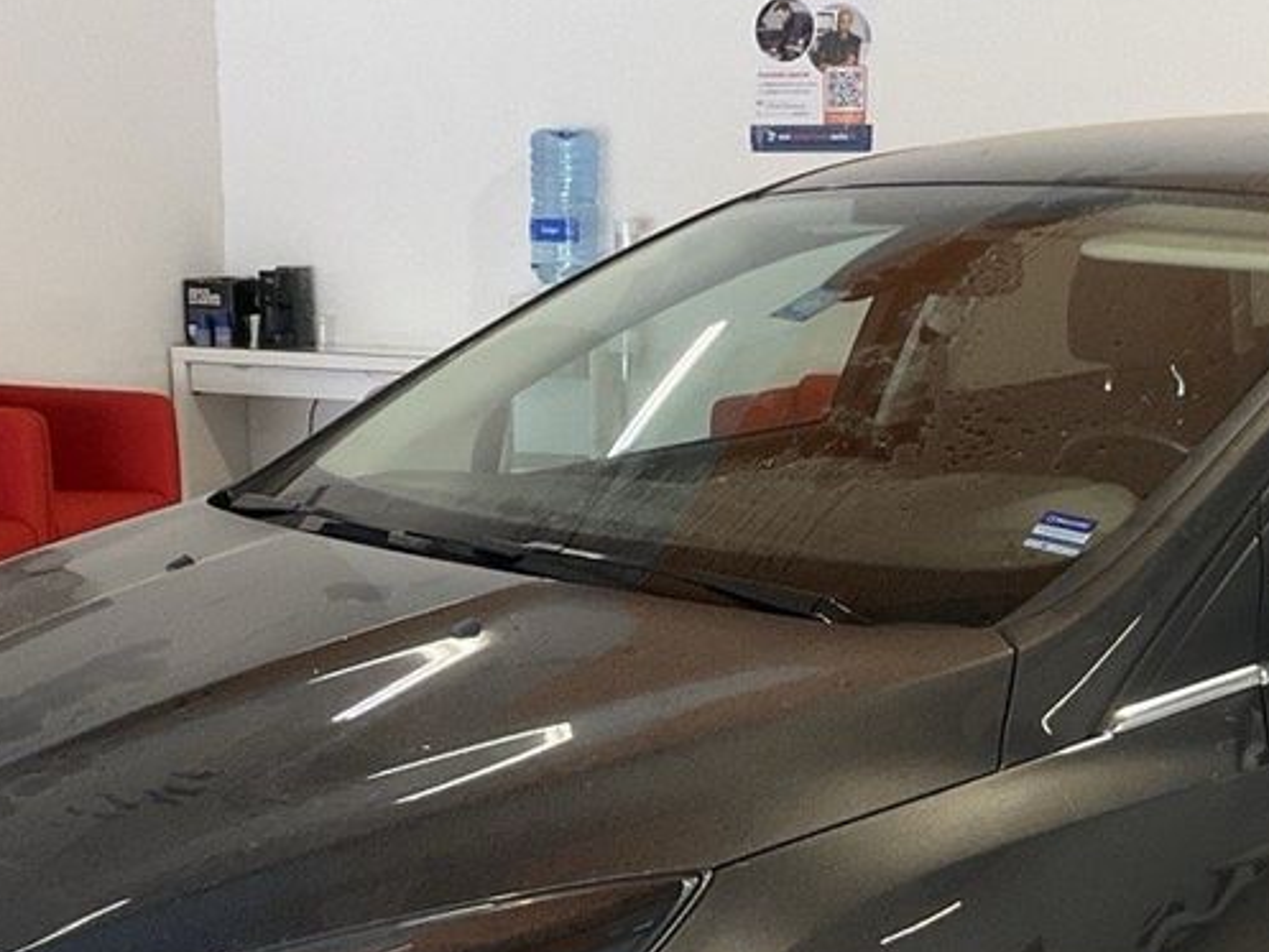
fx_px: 2567
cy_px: 904
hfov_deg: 27.8
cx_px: 674
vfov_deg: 20.5
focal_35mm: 70
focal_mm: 3
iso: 64
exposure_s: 1/94
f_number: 1.8
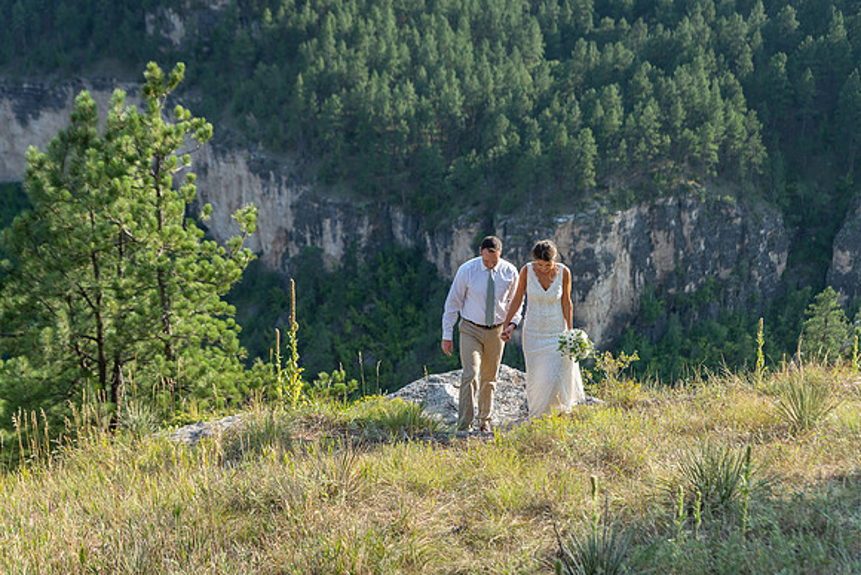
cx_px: 430
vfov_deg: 19.5
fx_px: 1674
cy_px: 288
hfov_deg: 28.8
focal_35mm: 70
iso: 200
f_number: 3.5
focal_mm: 70
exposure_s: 1/320
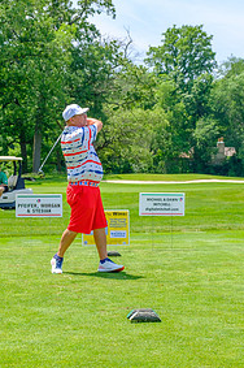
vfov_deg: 23.7
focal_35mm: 86
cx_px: 121
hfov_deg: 15.8
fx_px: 876
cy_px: 168
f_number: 5
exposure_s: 1/500
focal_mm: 35.8
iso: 200
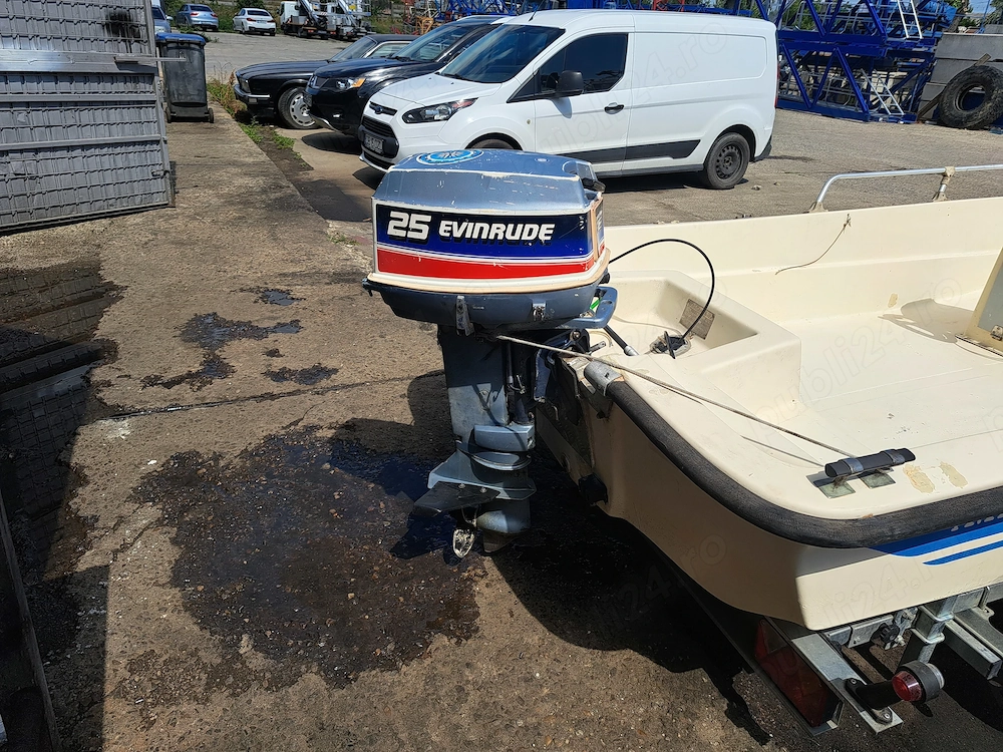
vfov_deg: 56.8
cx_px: 502
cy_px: 376
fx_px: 695
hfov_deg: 71.6
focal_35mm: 24
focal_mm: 5.23
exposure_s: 1/2227
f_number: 1.8
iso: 50
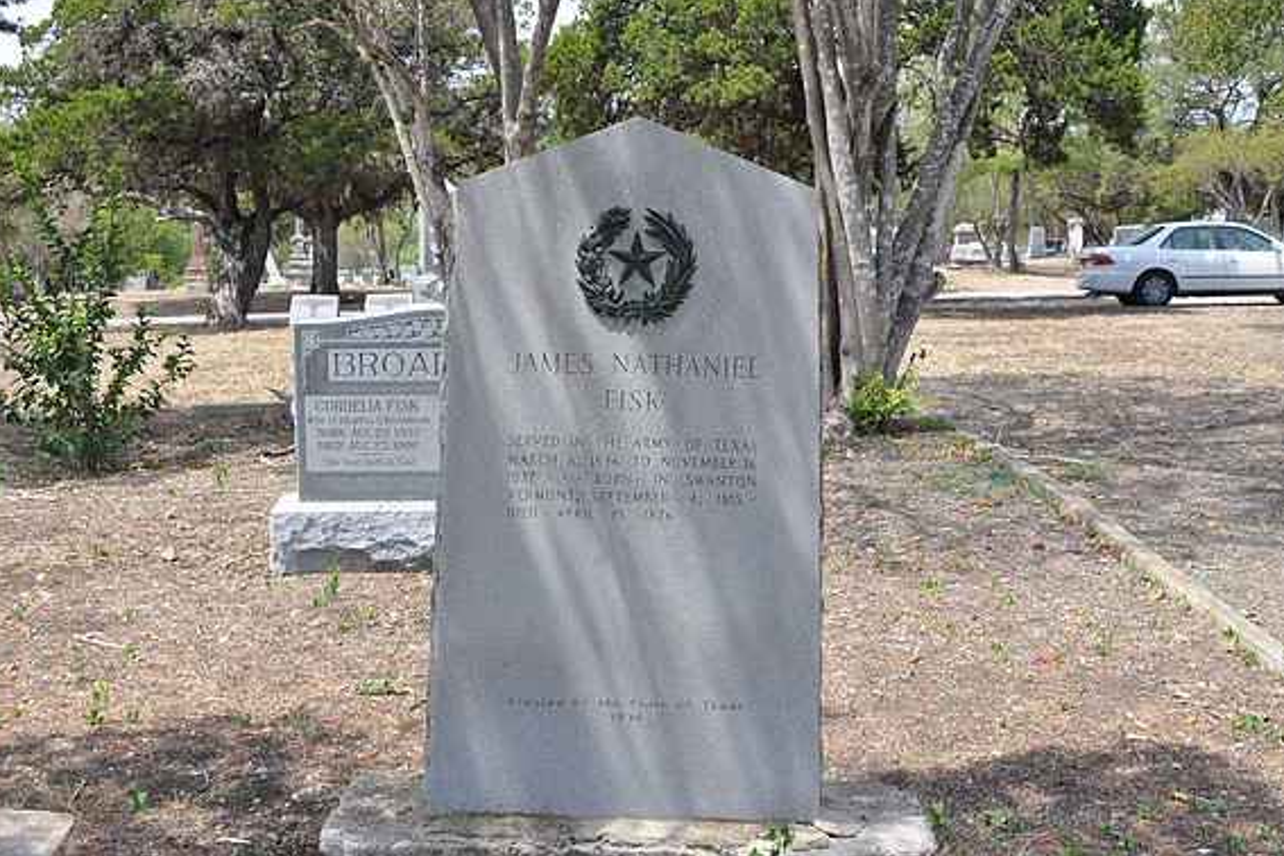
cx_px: 634
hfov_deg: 41.5
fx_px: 1694
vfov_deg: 28.4
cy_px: 427
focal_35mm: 48
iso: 200
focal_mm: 31
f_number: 6.3
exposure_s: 1/160
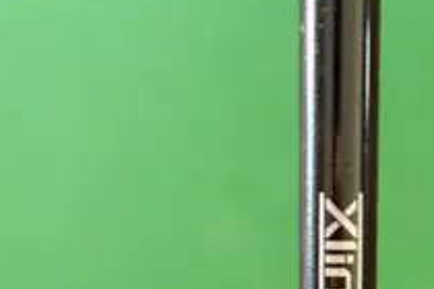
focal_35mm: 114
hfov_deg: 17.8
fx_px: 1374
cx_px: 329
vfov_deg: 11.9
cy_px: 252
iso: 640
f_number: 1.78
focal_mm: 6.76
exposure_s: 1/30
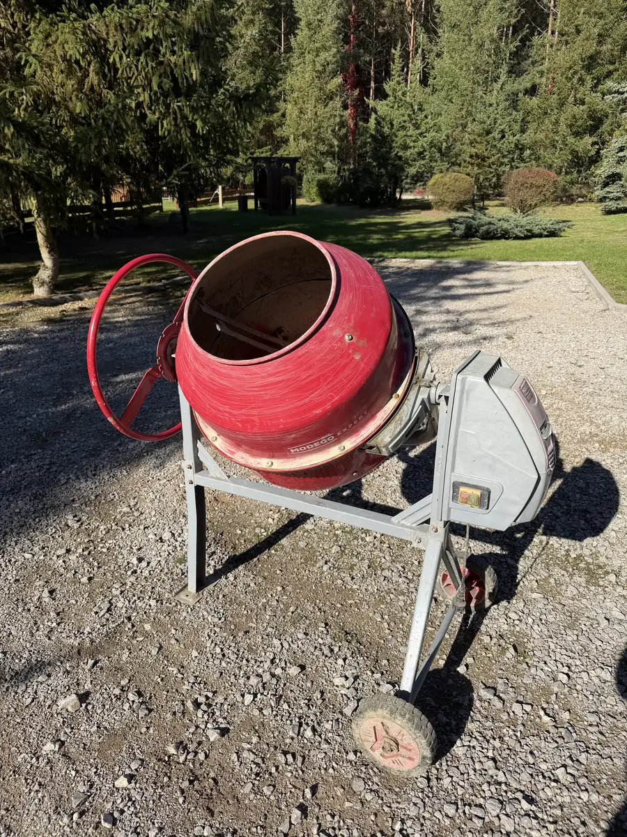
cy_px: 418
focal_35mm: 24
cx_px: 314
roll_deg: -2.2
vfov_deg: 71.6
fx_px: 580
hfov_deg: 56.8
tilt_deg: -22.0
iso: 80
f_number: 1.78
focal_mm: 6.76
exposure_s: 1/3953
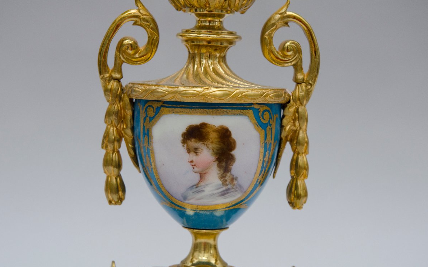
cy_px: 137
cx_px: 215
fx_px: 1260
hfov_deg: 19.3
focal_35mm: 108
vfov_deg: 12.1
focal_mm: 70
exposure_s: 1/125
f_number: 8
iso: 200
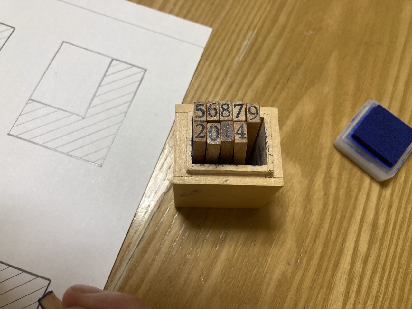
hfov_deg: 63.4
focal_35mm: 28
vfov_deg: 49.7
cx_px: 206
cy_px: 154
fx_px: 333
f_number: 1.8
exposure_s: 1/50
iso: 100
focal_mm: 3.99
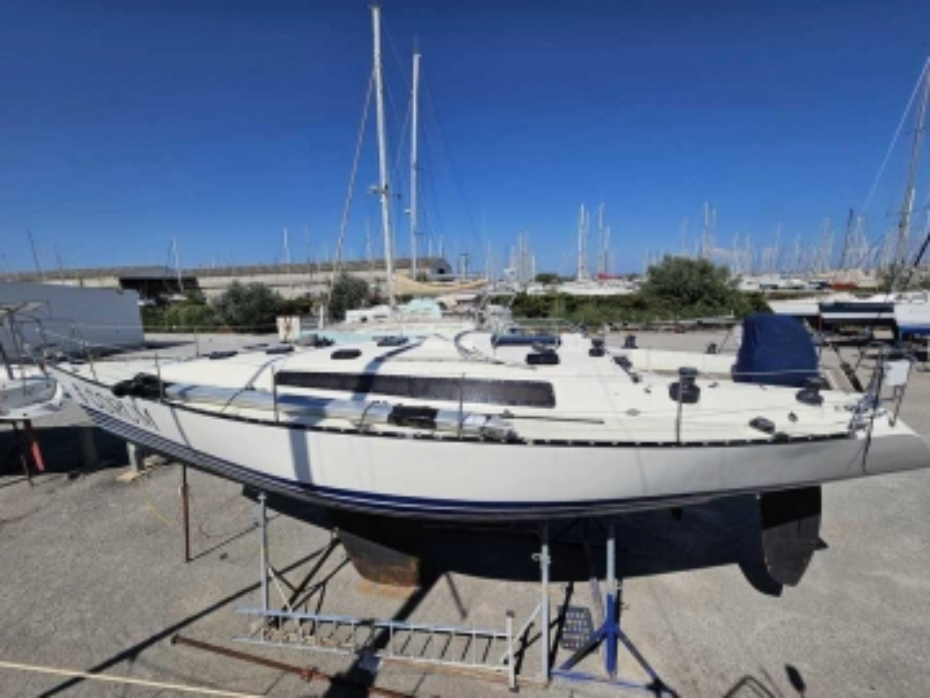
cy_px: 349
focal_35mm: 13
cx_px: 465
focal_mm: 2.2
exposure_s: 1/5758
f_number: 2.2
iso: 50
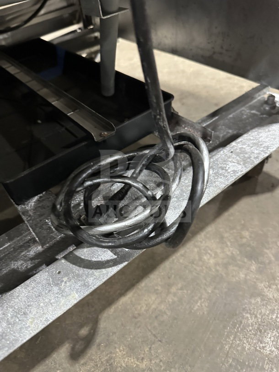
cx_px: 140
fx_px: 258
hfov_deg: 56.8
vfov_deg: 71.6
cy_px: 186
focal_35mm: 24
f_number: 1.78
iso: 800
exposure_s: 1/60
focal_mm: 6.86
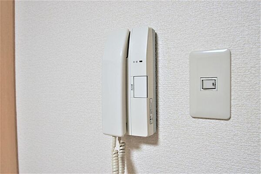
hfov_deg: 67.4
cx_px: 130
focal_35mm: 27
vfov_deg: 47.9
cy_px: 87
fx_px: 196
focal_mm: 18
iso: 200
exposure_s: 1/30
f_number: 4.5
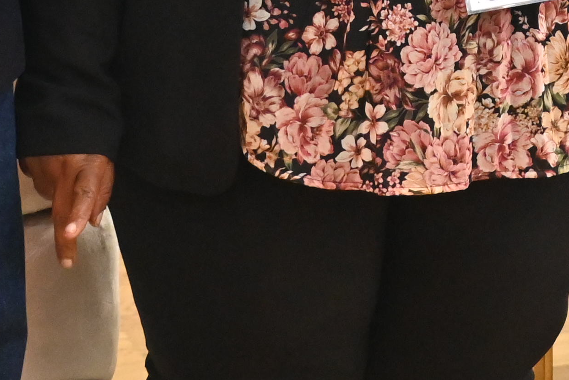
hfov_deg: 6.1
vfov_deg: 4.0
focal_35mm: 336
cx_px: 697
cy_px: -408
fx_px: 5311
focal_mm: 50
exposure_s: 1/80
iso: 3200
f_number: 4.5
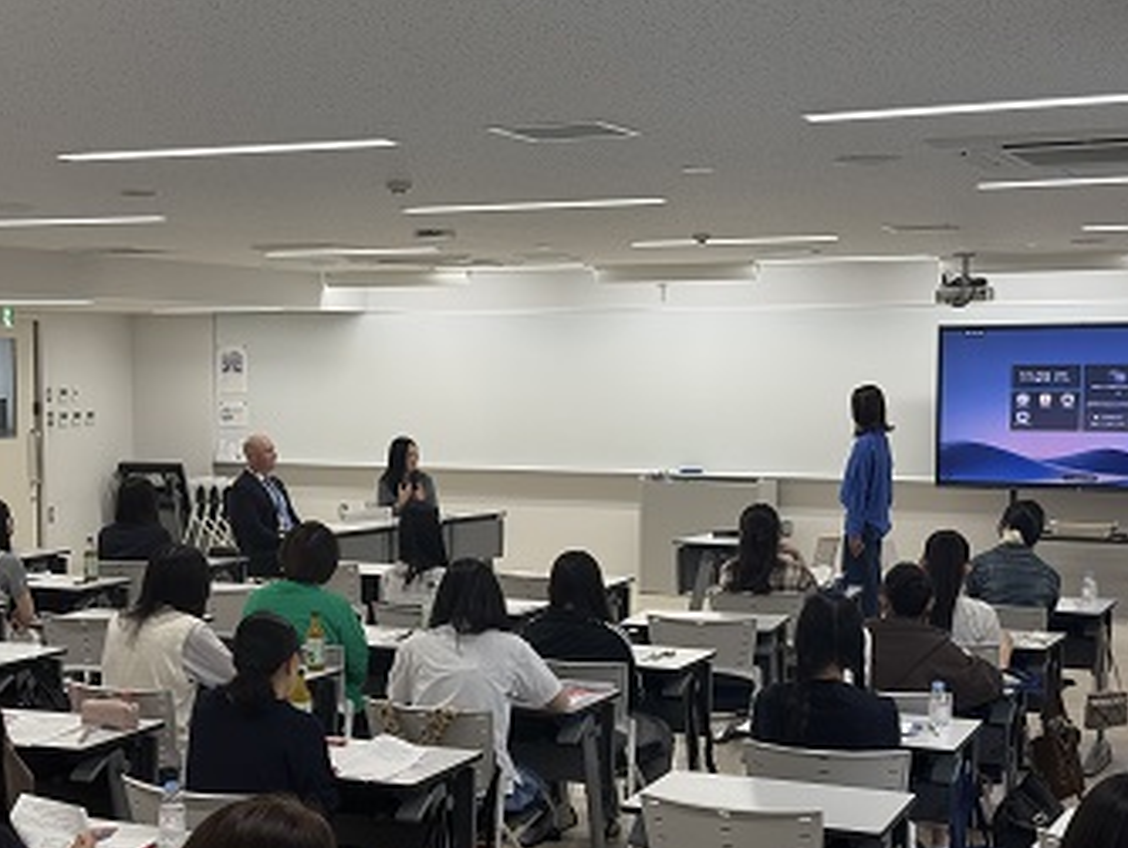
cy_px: 492
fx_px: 1891
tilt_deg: -4.4
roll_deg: -0.1
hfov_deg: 33.2
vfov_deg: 25.2
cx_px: 480
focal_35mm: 58
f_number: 1.78
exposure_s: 1/182
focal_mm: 6.76
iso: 80
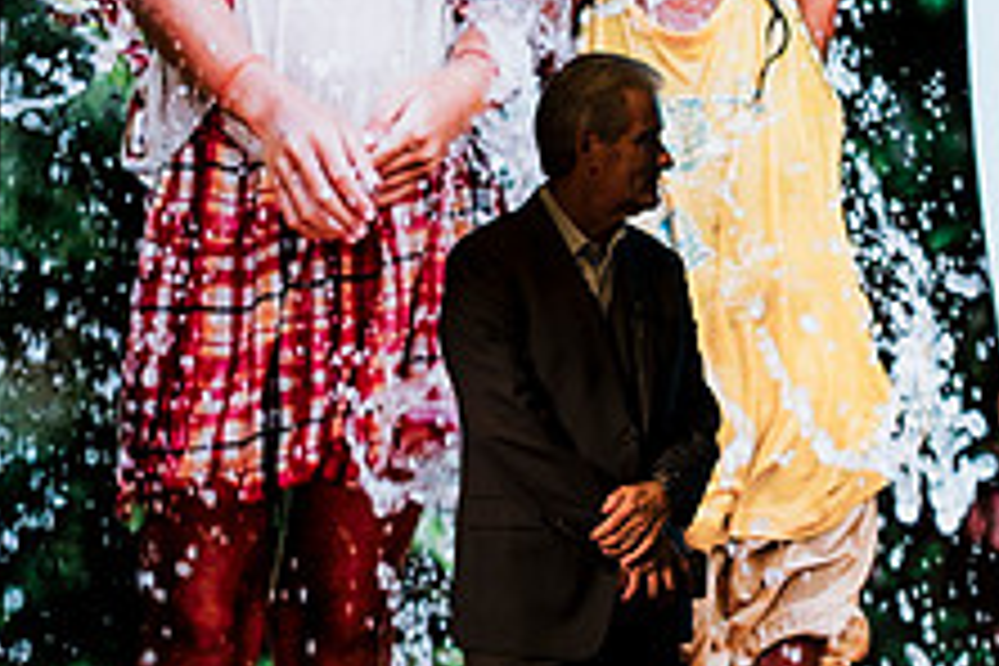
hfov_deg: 11.1
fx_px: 5078
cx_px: 1125
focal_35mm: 183
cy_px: 92
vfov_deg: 7.5
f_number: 2.8
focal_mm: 70
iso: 400
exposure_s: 1/125
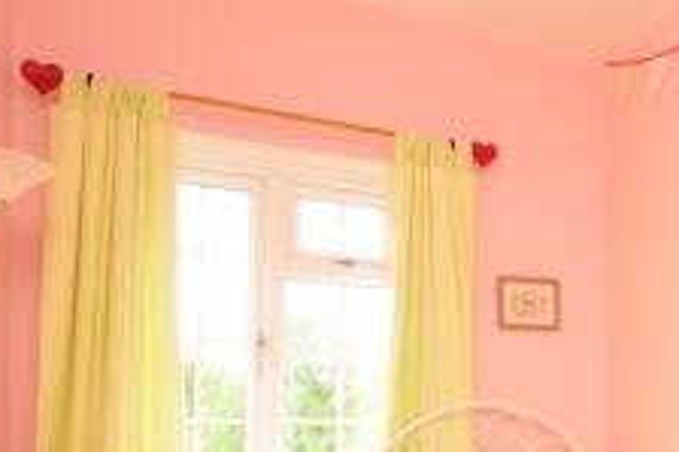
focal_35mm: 44
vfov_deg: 29.1
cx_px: 661
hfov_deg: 39.8
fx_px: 829
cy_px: 416
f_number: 4
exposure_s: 1/20
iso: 200
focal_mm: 10
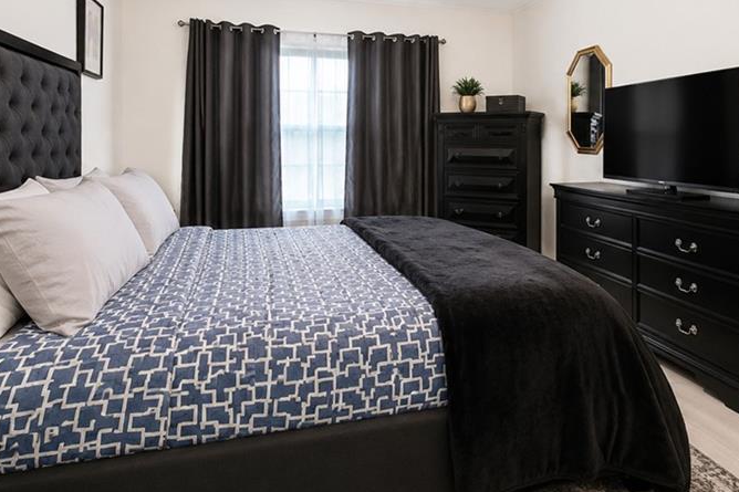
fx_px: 472
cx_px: 419
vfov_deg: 53.5
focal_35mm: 23
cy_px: 146
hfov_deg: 75.7
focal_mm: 10
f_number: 5
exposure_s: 1/30
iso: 2000
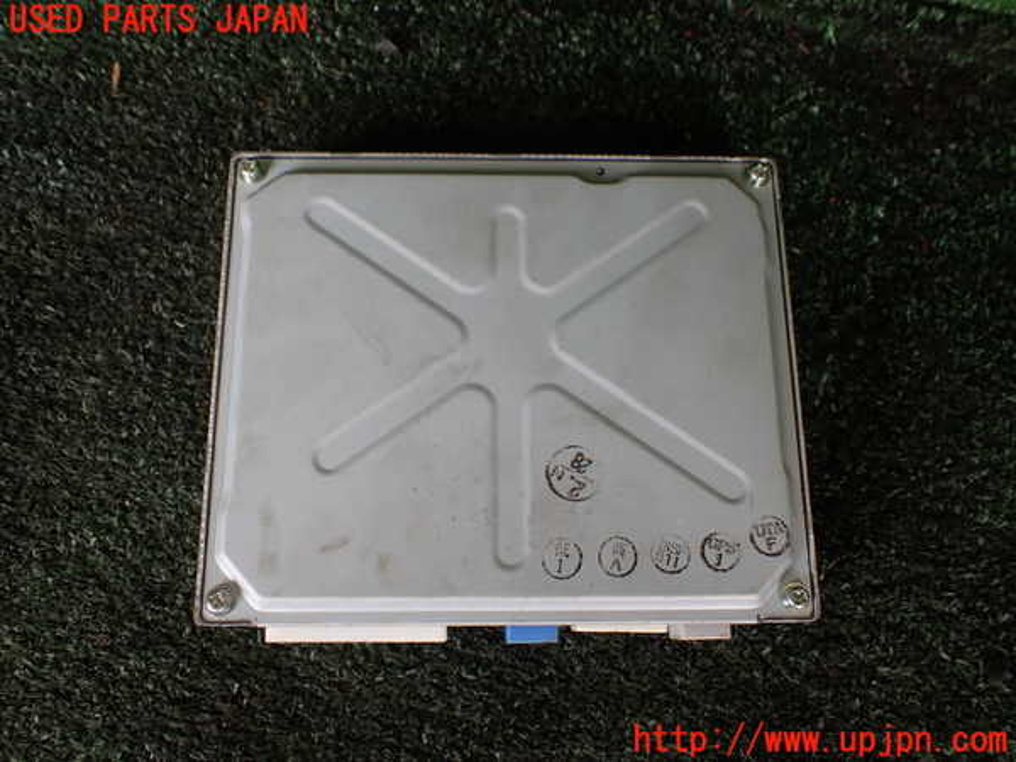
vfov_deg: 46.8
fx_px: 881
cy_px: 381
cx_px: 508
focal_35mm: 30
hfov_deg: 60.0
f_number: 2.3
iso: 125
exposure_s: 1/125
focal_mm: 5.4
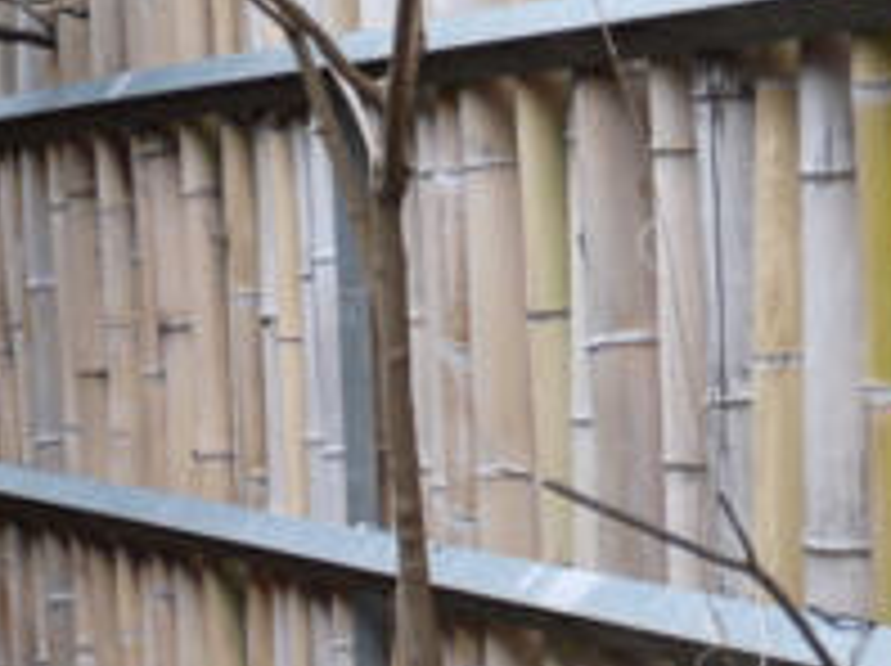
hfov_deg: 10.8
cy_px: 792
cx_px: -338
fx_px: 4576
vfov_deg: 8.2
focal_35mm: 178
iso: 200
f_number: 4.6
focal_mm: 22
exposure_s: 1/60
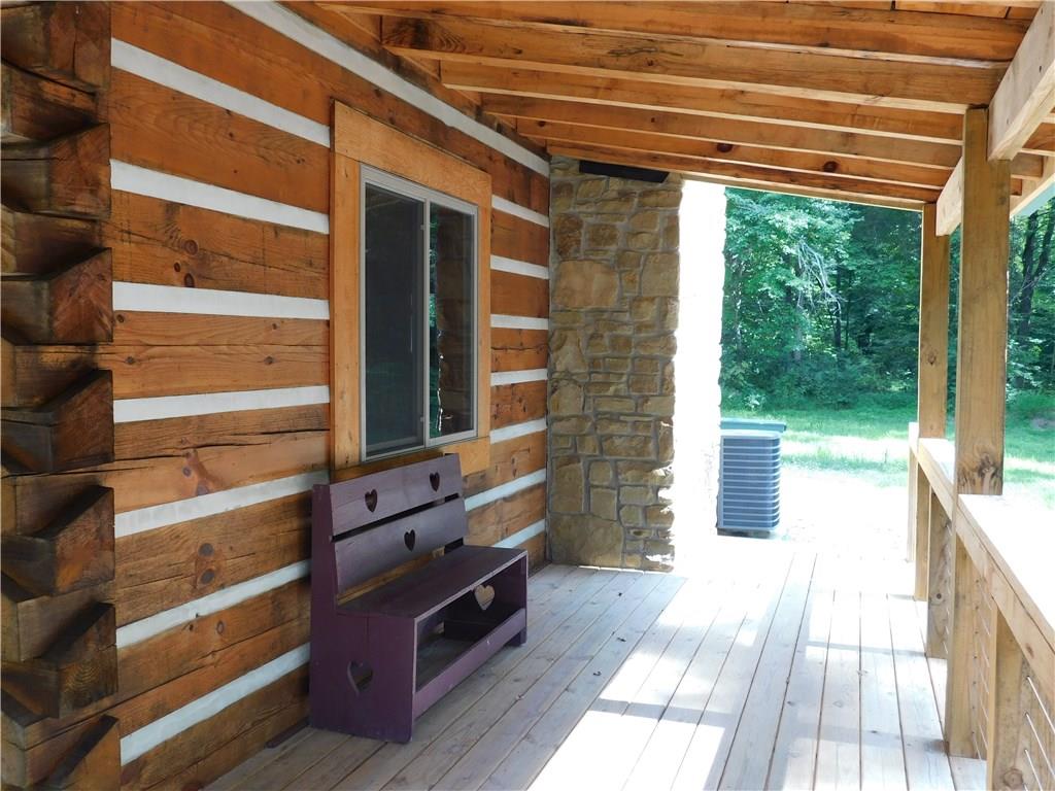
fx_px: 914
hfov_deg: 60.0
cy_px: 396
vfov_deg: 46.8
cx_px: 528
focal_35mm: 30
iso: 125
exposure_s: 1/80
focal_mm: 5.3
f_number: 3.2
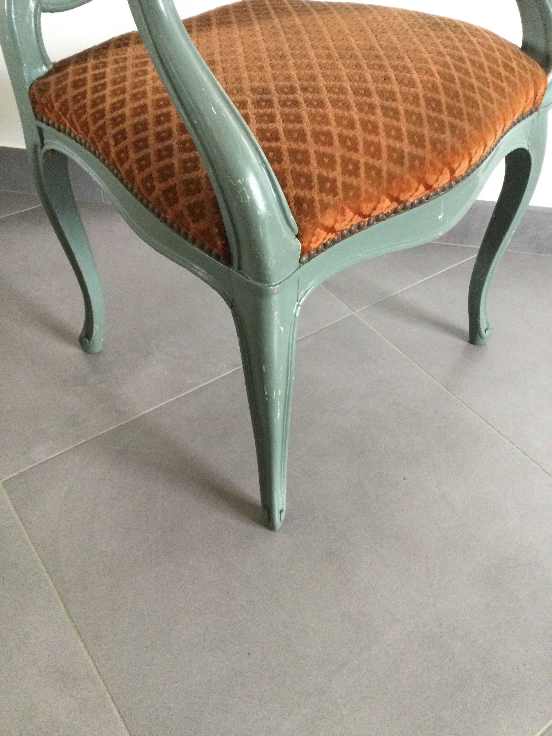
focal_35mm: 31
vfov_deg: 58.4
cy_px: 368
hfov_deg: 45.4
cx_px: 276
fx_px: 659
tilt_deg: -45.1
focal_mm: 3.3
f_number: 2.4
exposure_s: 1/25
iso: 250
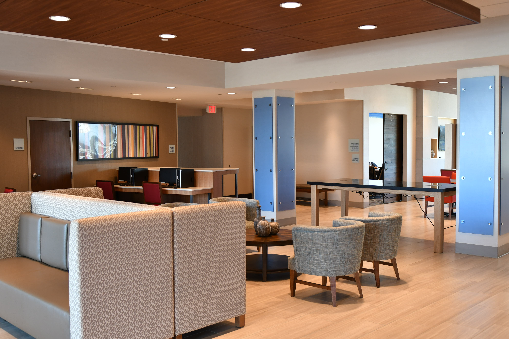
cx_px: 254
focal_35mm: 36
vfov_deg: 36.9
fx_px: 509
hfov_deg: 53.1
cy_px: 170
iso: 450
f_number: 2.8
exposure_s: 1/100
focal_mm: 24
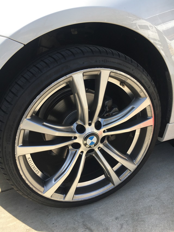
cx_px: 87
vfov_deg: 61.7
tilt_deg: -24.1
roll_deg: +3.9
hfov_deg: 48.2
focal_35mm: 29
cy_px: 116
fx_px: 194
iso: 25
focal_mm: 4.15
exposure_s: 1/450
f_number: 2.2
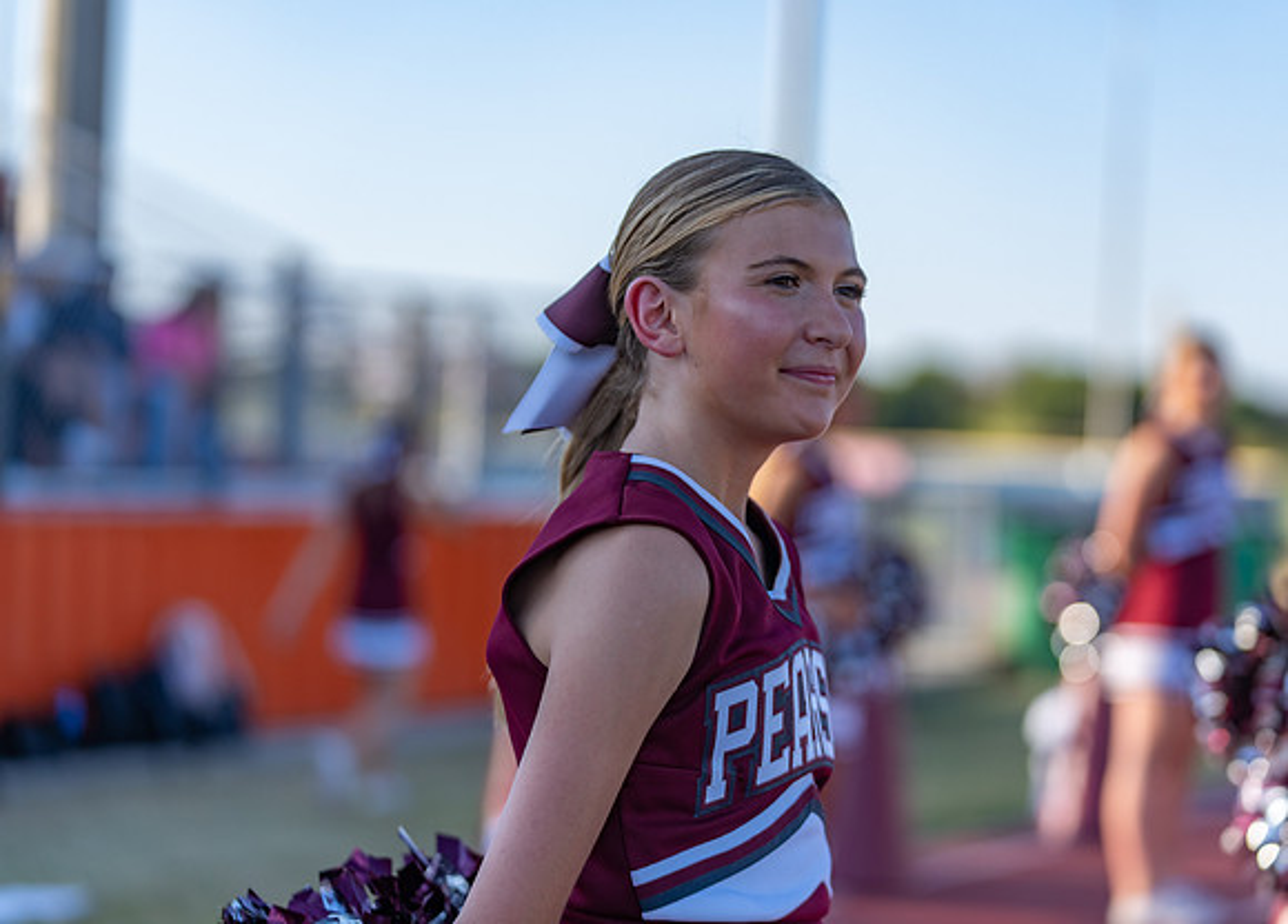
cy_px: 447
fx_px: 4089
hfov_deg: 17.9
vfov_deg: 12.9
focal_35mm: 112
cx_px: 714
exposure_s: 1/1000
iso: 100
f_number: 2.8
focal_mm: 103
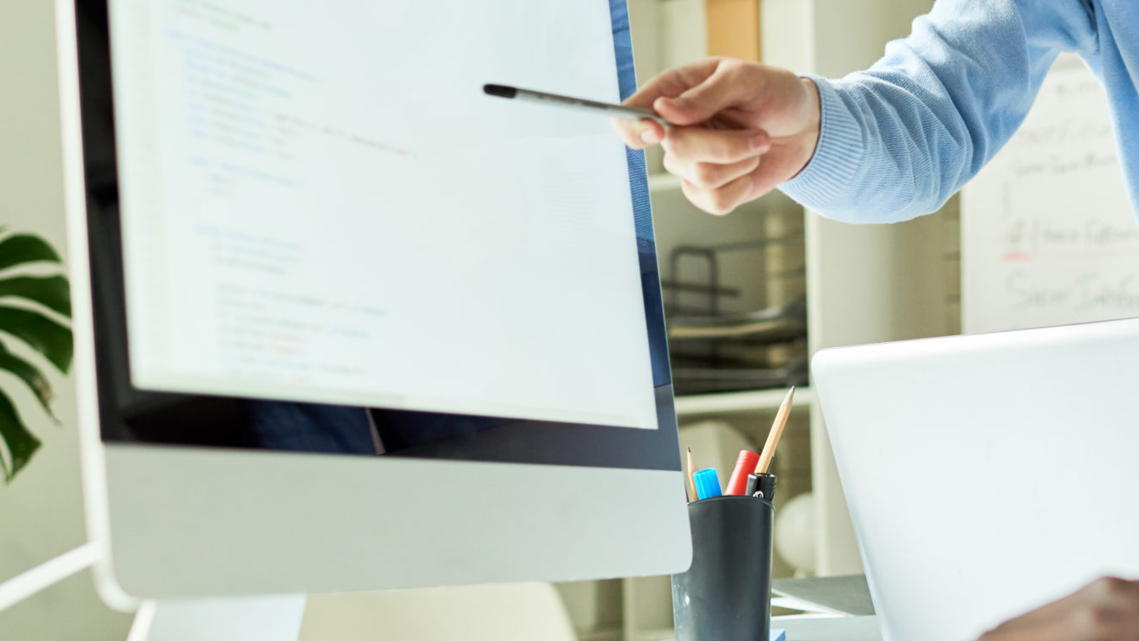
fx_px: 2115
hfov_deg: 29.0
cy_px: 121
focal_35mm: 70
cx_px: 1017
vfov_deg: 17.1
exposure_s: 1/160
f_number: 2.8
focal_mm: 35
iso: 500
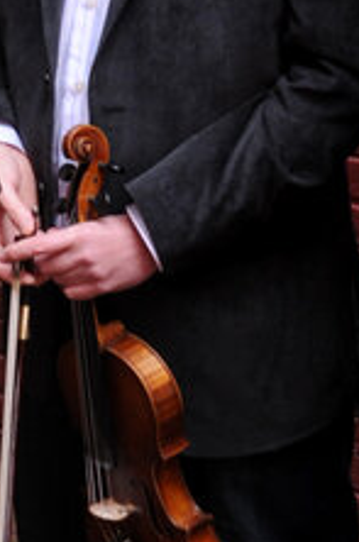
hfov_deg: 8.3
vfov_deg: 12.6
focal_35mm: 163
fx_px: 2450
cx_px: 0
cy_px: 325
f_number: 5.6
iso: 320
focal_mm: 20
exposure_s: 1/60
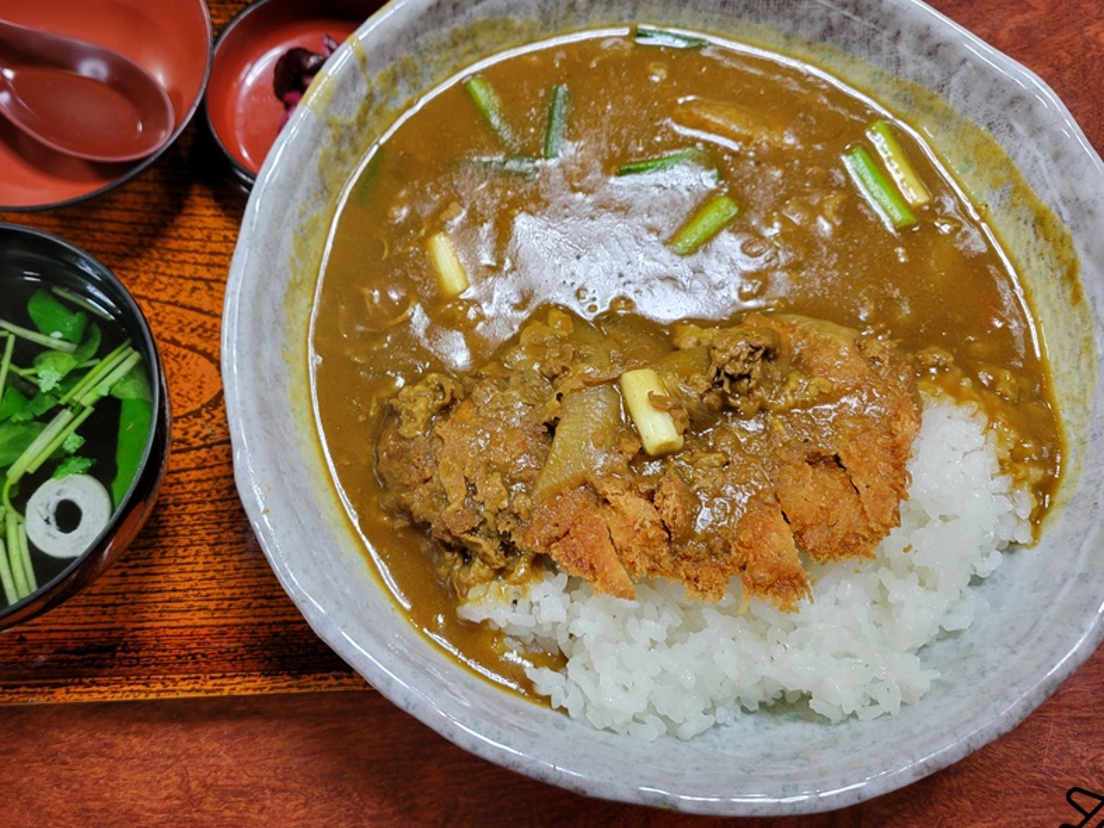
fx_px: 1052
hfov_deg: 55.1
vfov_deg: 42.8
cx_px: 457
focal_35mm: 33
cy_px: 353
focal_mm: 5.4
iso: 200
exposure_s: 1/40
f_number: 1.8
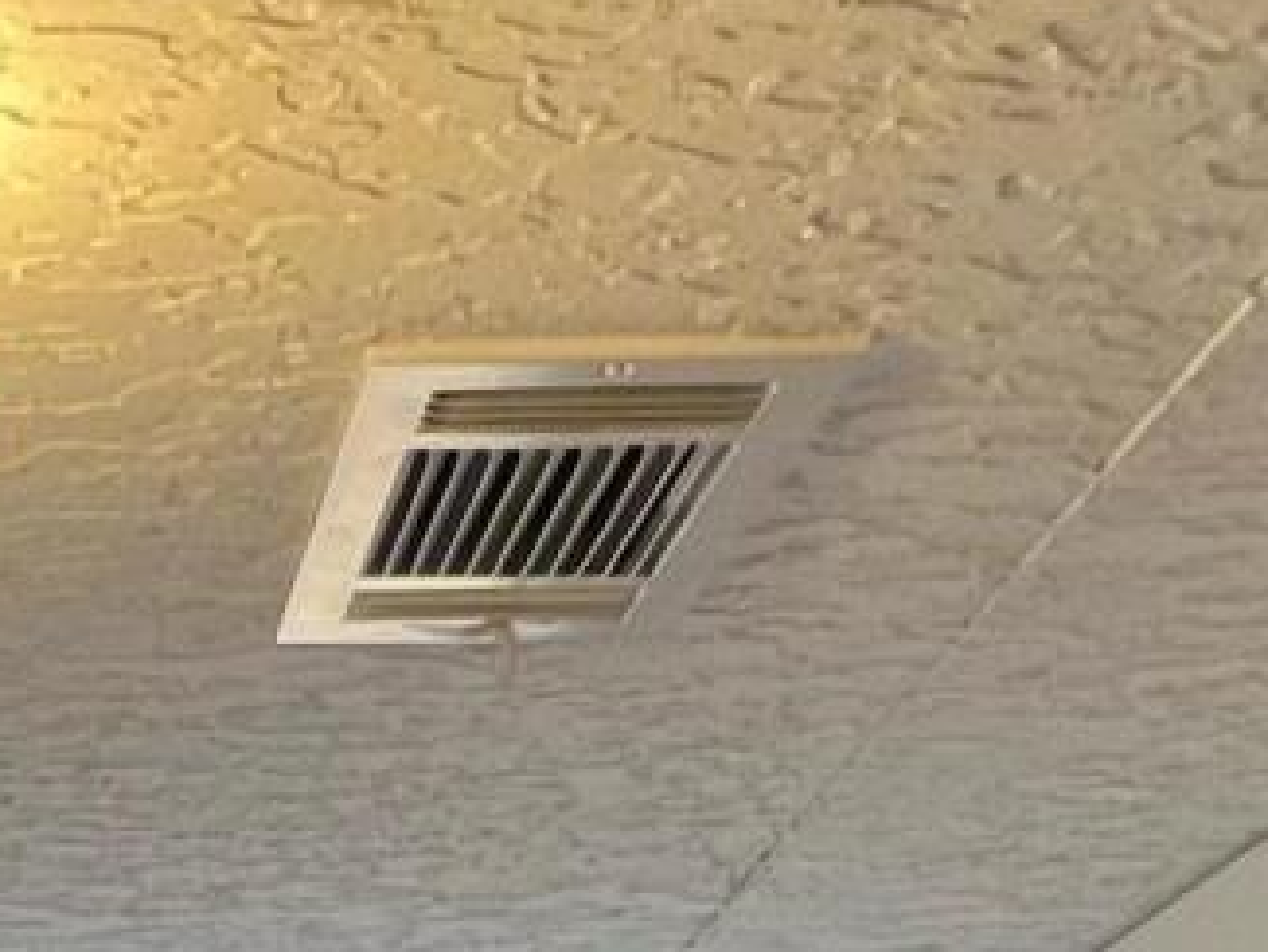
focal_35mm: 80
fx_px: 2932
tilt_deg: -13.5
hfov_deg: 21.8
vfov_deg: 12.7
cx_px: -417
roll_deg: -0.2
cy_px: 2485
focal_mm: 1.57
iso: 80
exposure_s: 1/120
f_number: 1.8
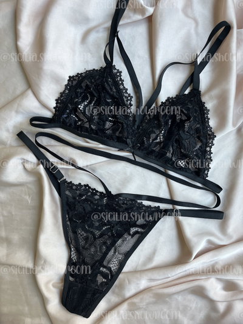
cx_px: 122
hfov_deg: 53.1
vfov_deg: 67.3
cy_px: 162
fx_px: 243
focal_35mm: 26
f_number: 1.6
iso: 80
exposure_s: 1/121
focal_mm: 5.1
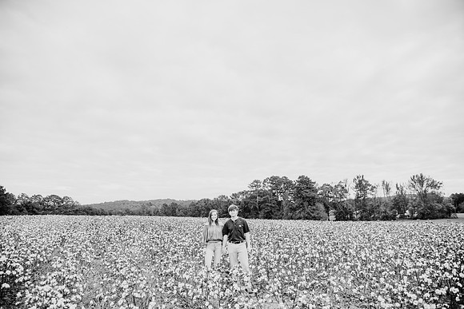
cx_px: 232
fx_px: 309
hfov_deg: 73.7
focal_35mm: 24
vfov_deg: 53.2
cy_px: 154
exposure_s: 1/640
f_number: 4
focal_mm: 24
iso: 400
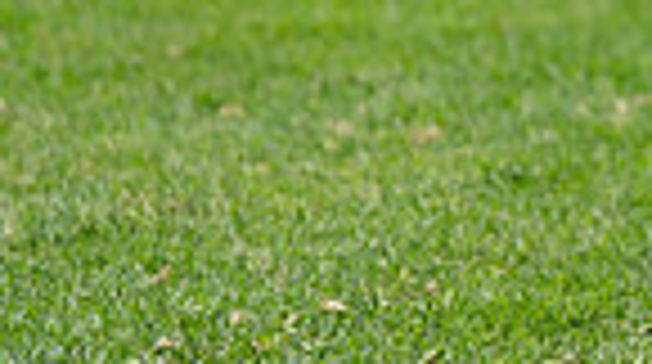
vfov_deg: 3.0
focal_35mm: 400
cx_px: 1407
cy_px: -480
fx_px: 6904
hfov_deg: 5.3
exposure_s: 1/1250
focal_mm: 70
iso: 100
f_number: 2.8
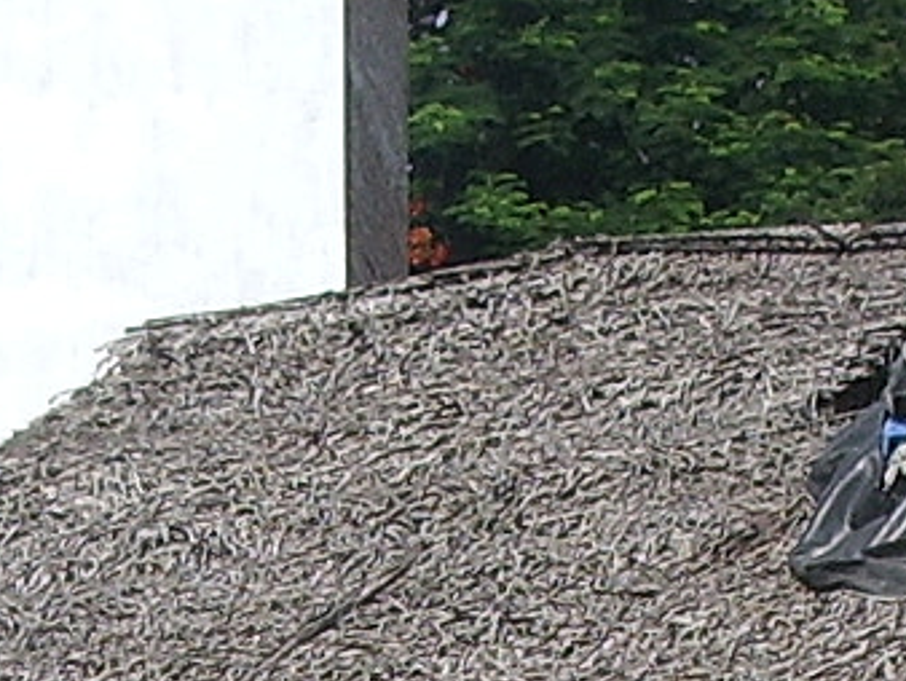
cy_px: 1156
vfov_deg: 6.9
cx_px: 539
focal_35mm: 212
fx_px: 5553
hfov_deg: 9.3
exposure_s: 1/500
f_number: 4.3
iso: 50
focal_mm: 5.8
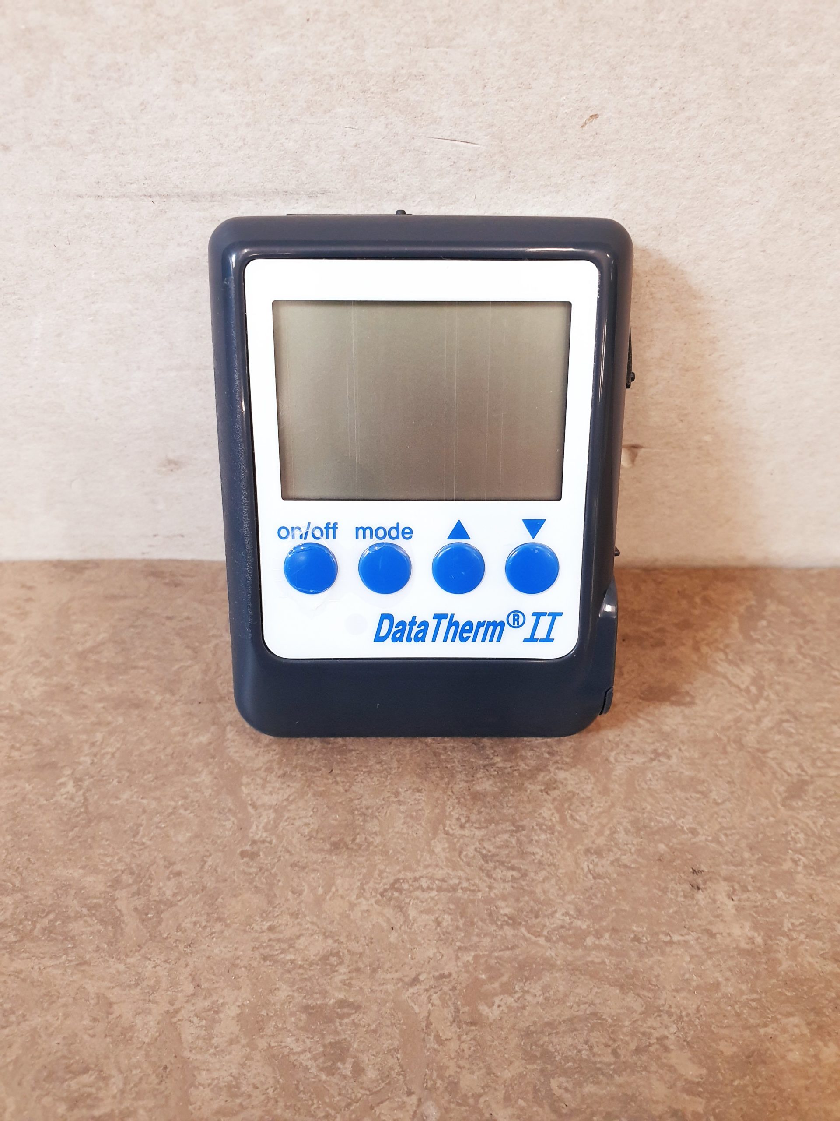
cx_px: 420
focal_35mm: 26
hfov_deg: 53.1
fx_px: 841
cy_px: 560
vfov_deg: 67.3
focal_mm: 4.3
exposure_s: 1/33
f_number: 2.4
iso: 320
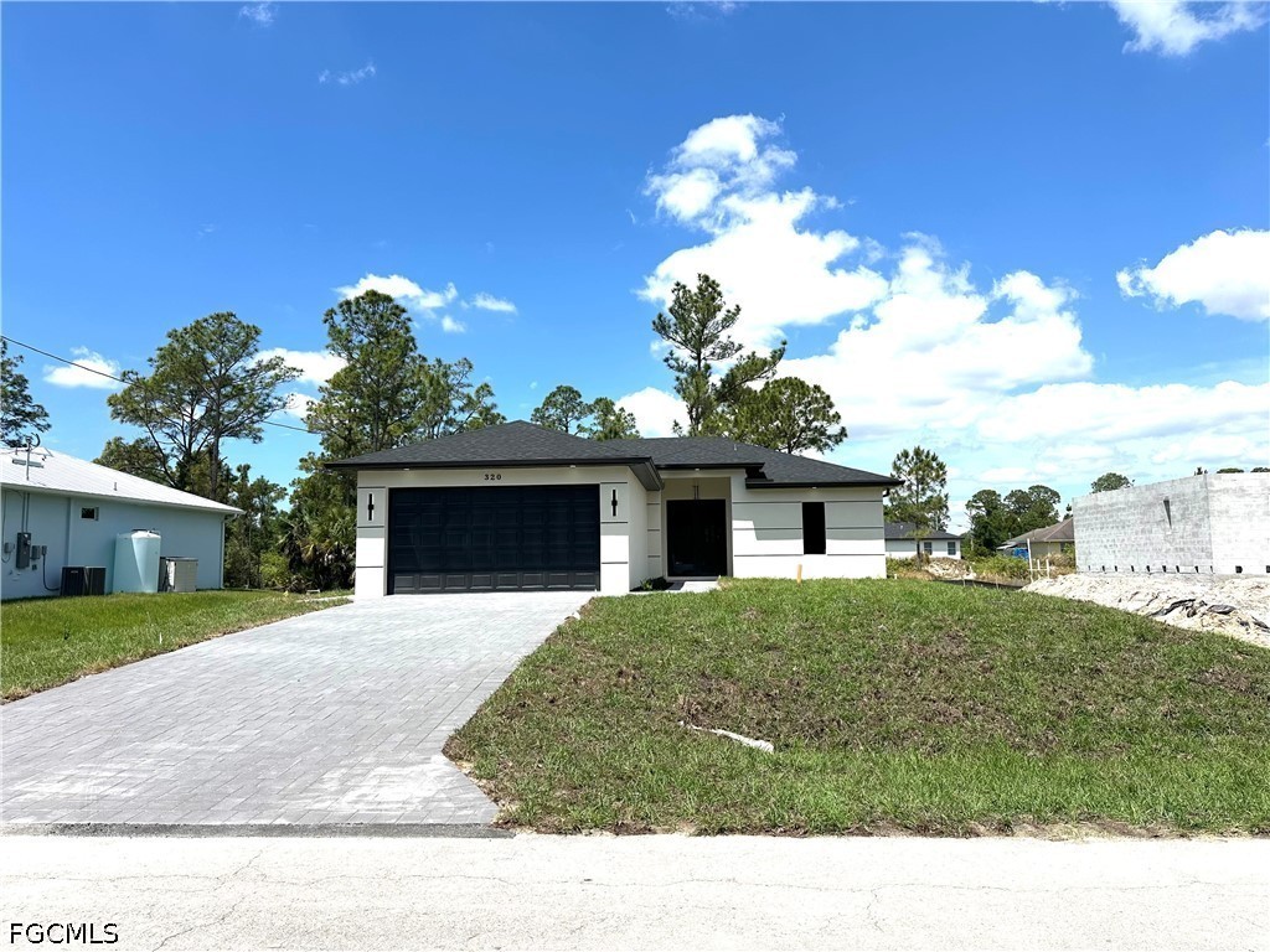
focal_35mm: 24
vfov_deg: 56.8
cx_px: 635
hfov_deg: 71.6
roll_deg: +0.6
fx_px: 881
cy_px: 476
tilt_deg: +6.2
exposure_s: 1/7042
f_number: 1.78
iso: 80
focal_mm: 6.86
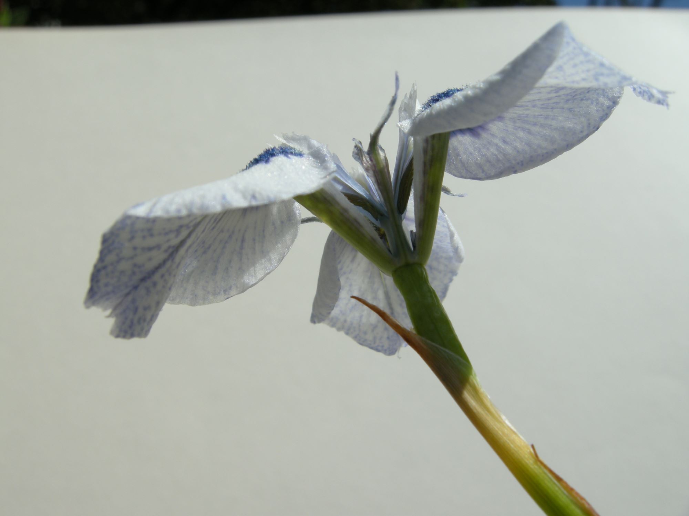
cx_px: 344
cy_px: 258
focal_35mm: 35
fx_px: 697
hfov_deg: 52.6
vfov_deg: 40.7
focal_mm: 7.5
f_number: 6.8
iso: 64
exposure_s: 1/355
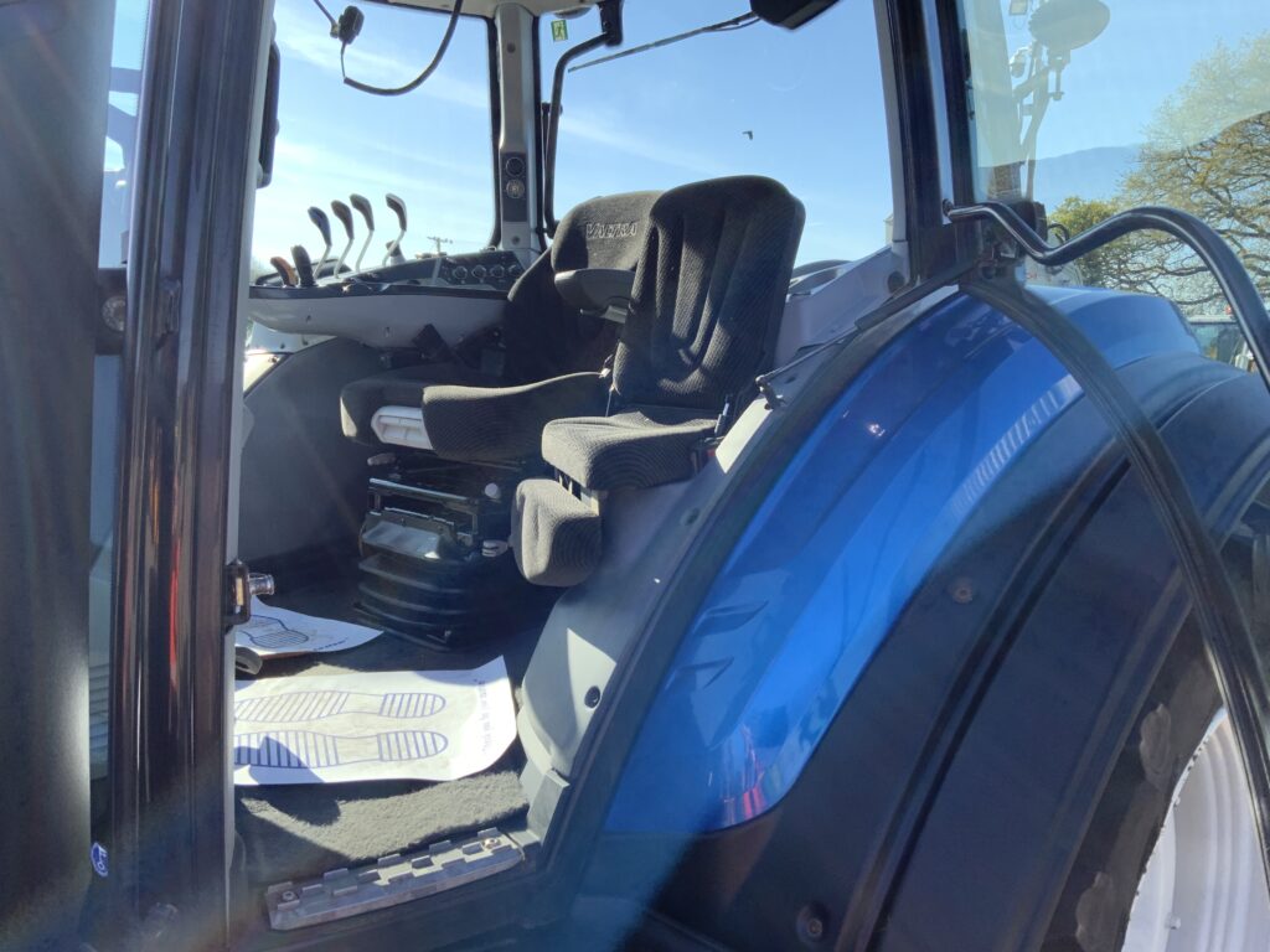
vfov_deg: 48.2
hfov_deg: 61.7
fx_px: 1064
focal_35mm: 29
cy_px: 476
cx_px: 635
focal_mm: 3
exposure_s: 1/344
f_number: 1.8
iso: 16
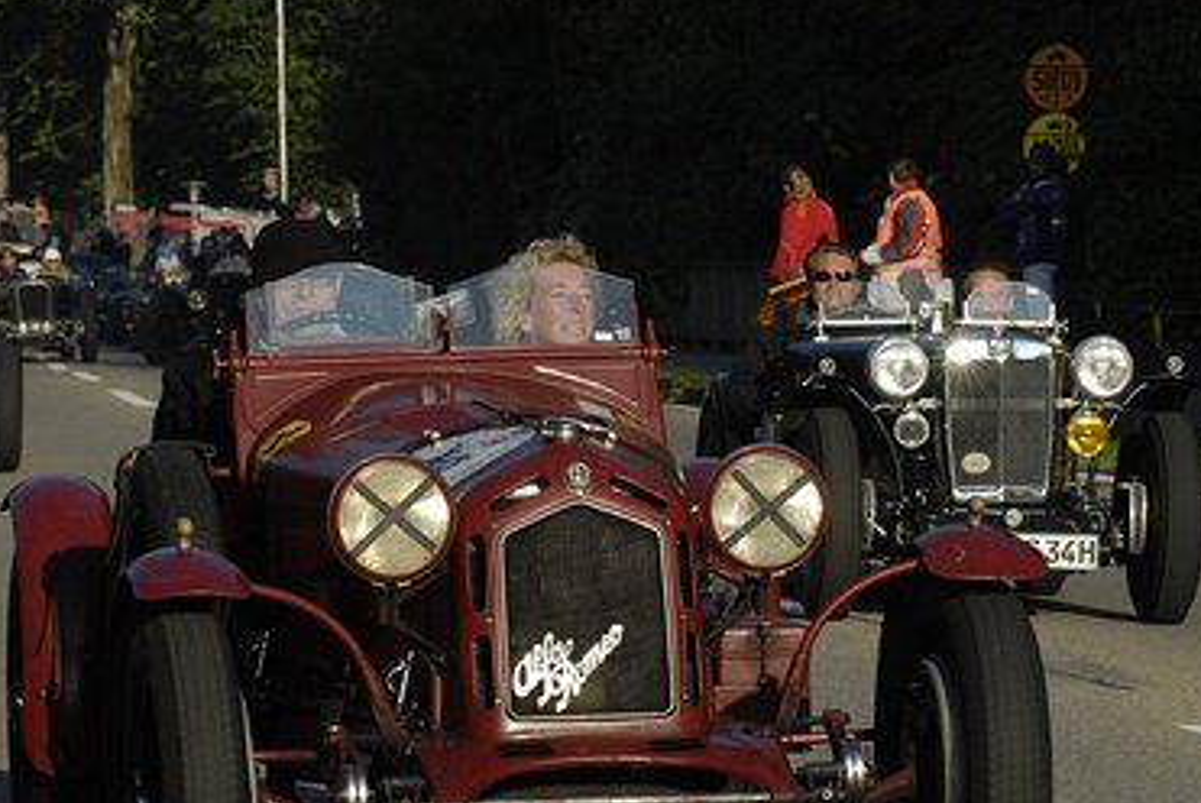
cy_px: 497
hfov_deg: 8.2
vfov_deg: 5.5
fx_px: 8380
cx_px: 622
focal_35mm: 251
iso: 320
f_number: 11
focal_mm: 100
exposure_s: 1/400
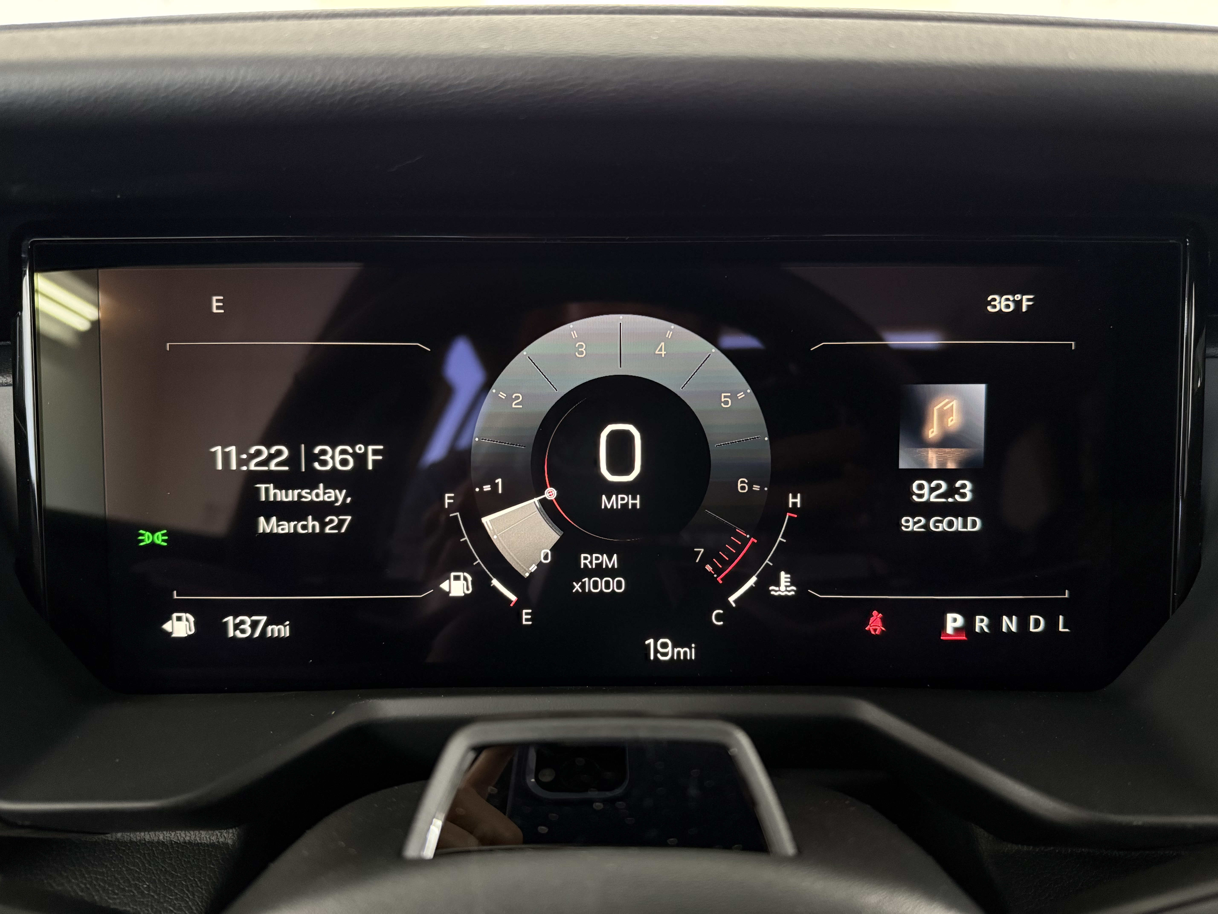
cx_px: 609
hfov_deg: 71.6
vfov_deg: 56.8
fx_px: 844
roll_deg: +0.6
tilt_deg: -16.1
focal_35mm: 24
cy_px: 457
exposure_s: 1/30
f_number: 1.78
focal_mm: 6.76
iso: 1250
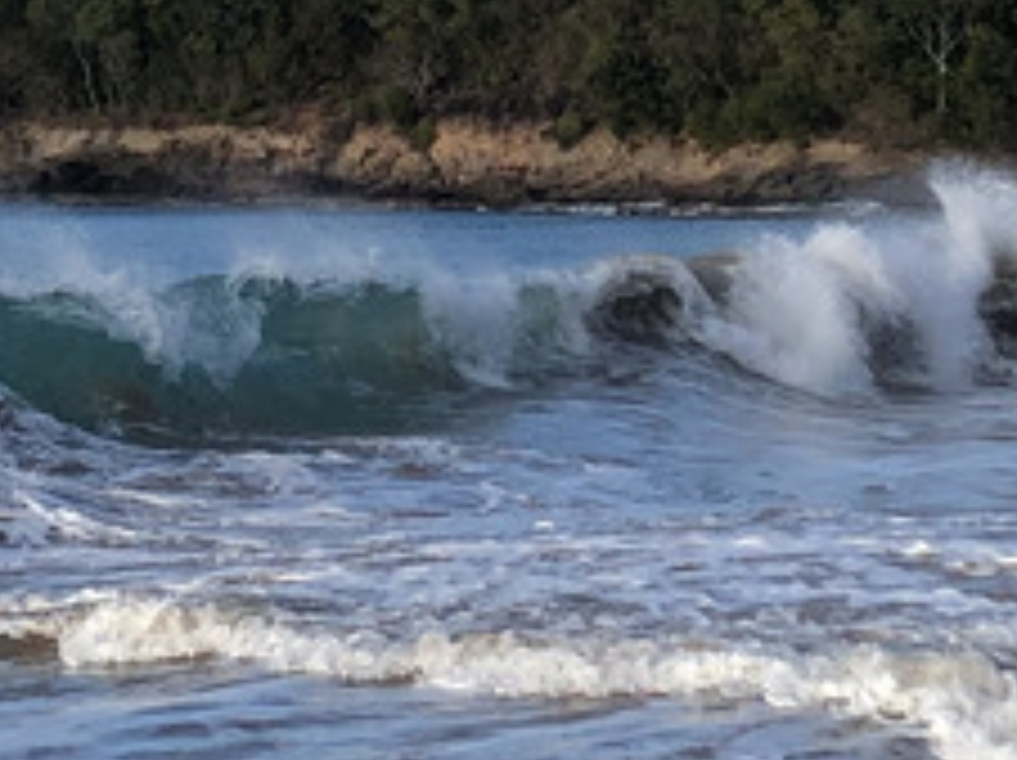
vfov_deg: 9.9
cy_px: 67
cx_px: 207
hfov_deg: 13.2
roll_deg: +0.9
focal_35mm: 149
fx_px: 4373
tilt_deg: +1.9
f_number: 1.8
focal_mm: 4
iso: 20
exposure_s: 1/1412
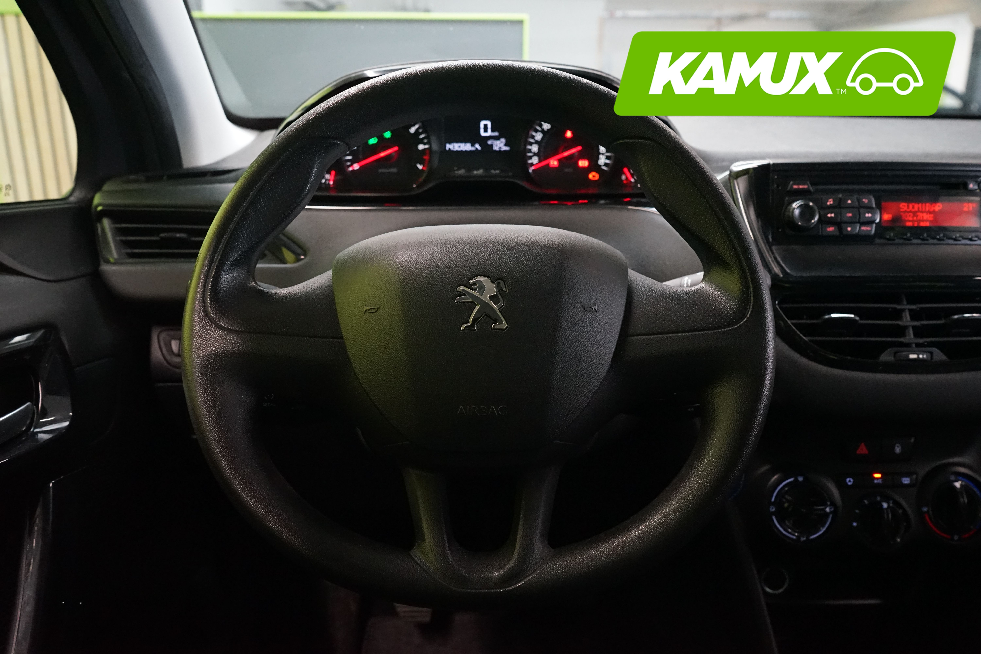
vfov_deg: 46.4
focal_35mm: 28
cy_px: 327
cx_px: 490
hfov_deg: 65.5
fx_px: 763
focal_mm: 28
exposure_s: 1/30
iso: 5000
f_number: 7.1
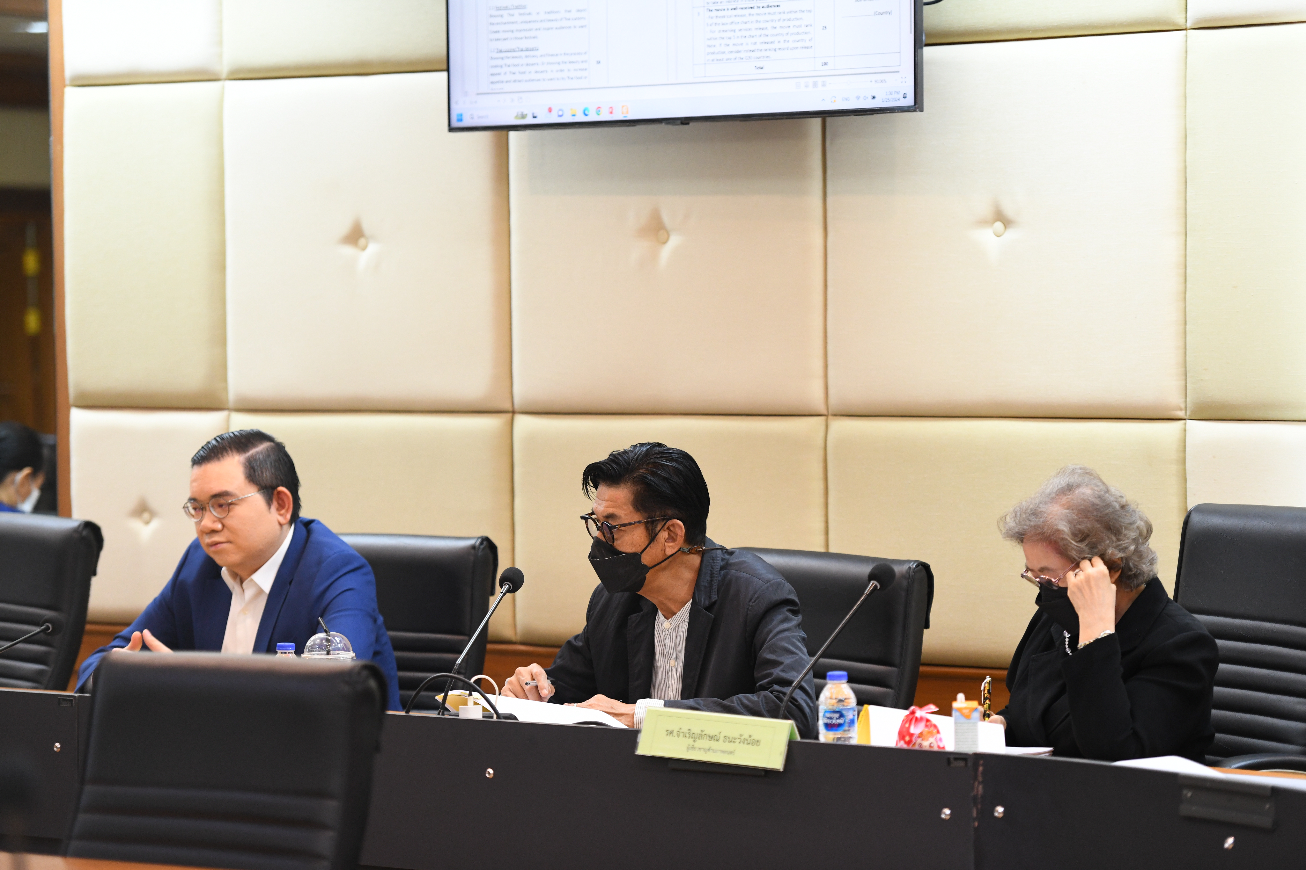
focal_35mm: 126
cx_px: 658
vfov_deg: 10.9
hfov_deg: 16.3
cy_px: 433
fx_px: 4571
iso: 1600
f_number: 2.8
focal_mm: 125
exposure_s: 1/160
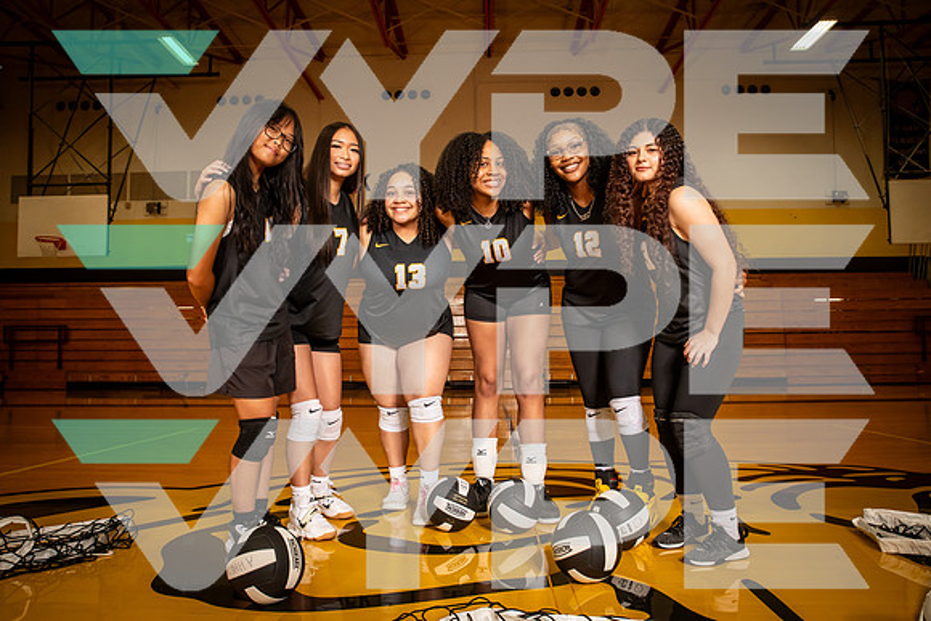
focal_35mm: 26
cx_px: 466
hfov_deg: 69.4
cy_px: 310
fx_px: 673
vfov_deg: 49.6
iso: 800
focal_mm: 26
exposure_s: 1/320
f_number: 7.1
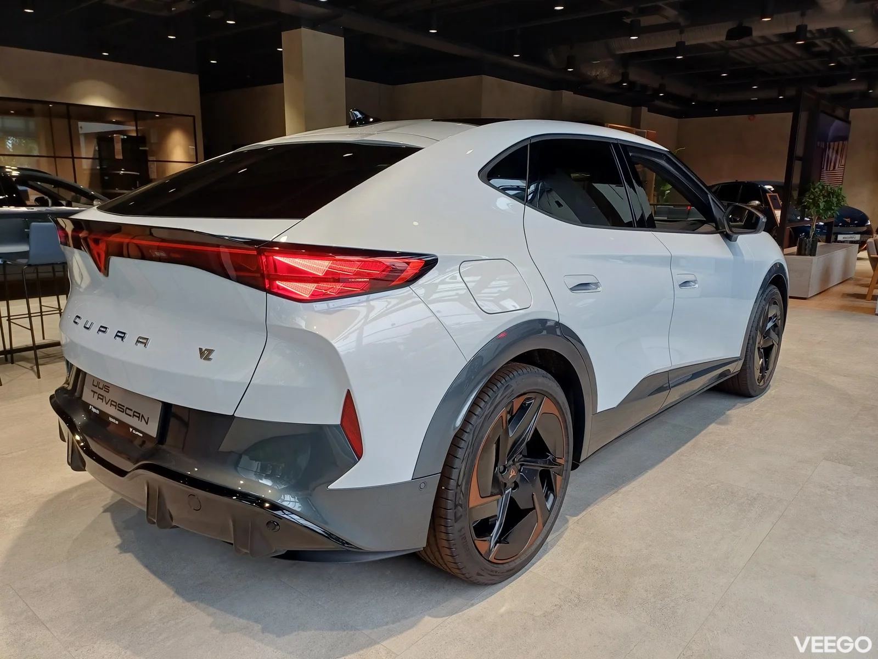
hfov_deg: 69.4
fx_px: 634
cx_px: 439
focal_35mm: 25
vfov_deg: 54.9
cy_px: 330
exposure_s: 1/50
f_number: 1.8
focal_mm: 4.65
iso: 50
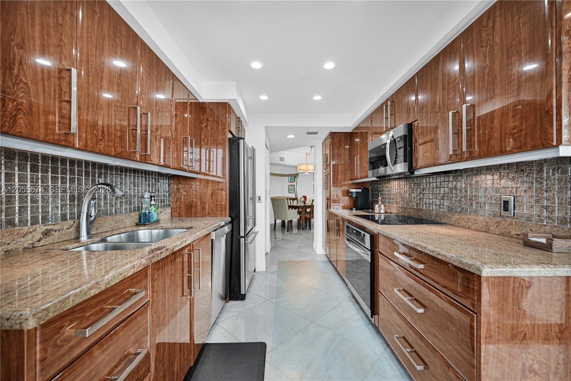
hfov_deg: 104.2
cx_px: 286
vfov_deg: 81.2
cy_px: 190
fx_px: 222
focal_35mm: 14
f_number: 4
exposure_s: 1/25
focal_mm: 14
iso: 100
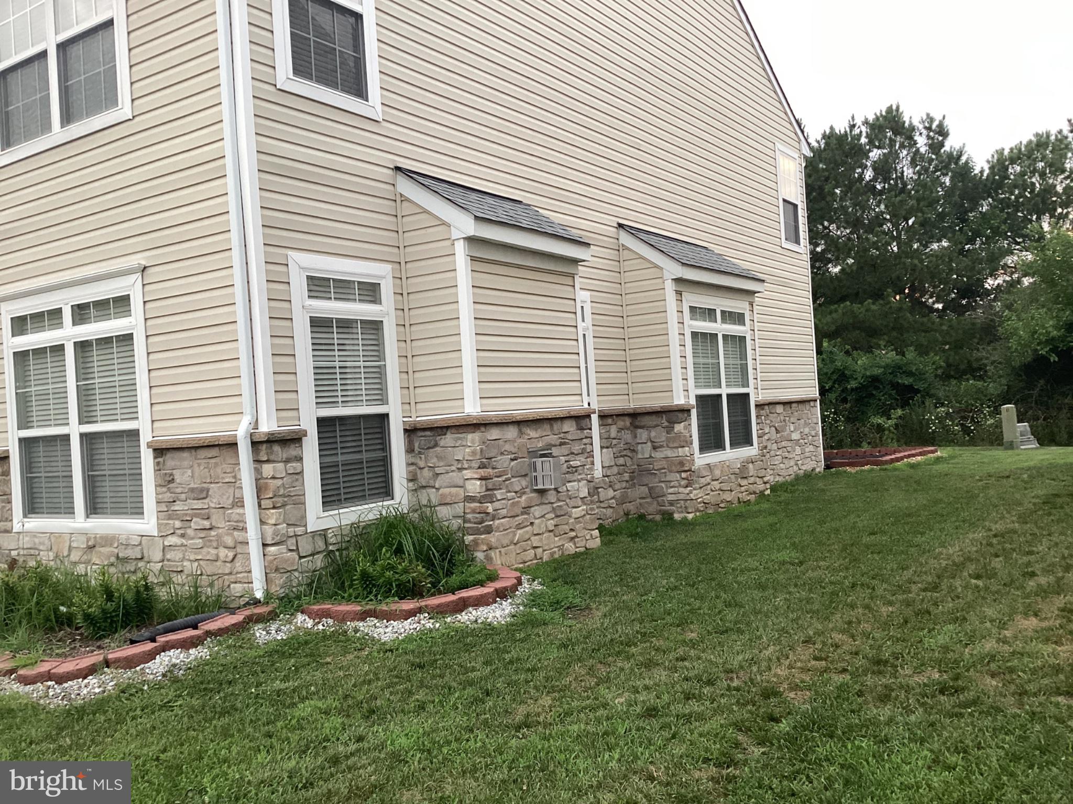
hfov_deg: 58.4
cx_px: 536
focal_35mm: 31
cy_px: 402
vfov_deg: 45.4
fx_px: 961
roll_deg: +4.2
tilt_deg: -0.7
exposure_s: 1/60
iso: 125
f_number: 2.4
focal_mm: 3.3
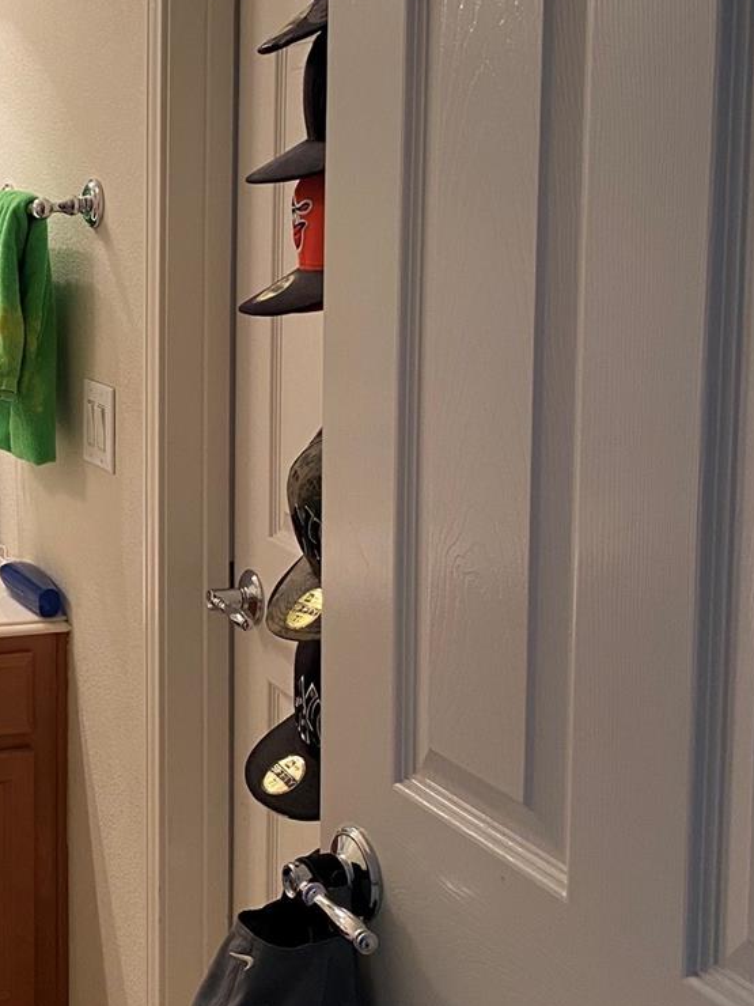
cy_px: 348
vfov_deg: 35.3
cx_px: -10
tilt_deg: -5.3
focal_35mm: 54
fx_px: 1568
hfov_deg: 25.6
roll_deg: -0.3
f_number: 1.8
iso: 160
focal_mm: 4.25
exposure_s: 1/60
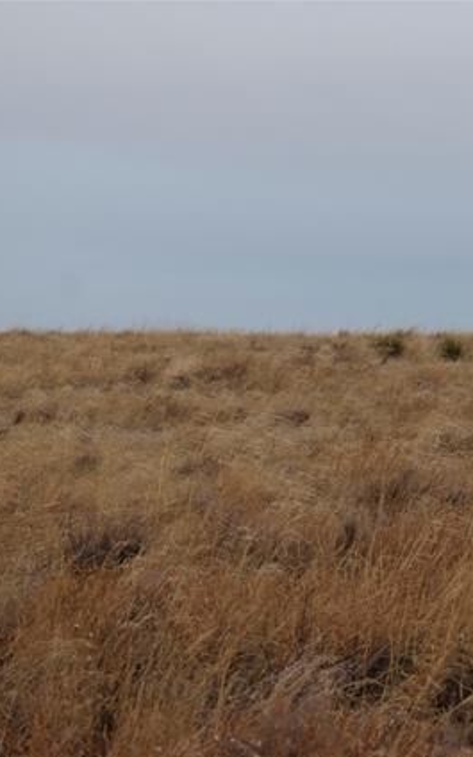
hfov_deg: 10.9
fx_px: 2475
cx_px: 332
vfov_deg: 17.4
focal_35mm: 120
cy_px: 378
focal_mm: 52
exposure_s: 1/200
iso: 800
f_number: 5.6
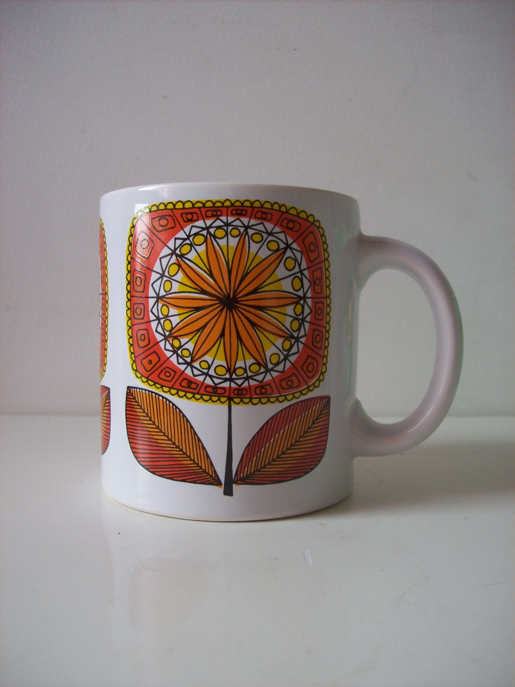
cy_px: 344
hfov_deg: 39.6
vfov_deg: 51.4
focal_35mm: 36
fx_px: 715
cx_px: 258
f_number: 2.7
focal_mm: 6
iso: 80
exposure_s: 1/64.9
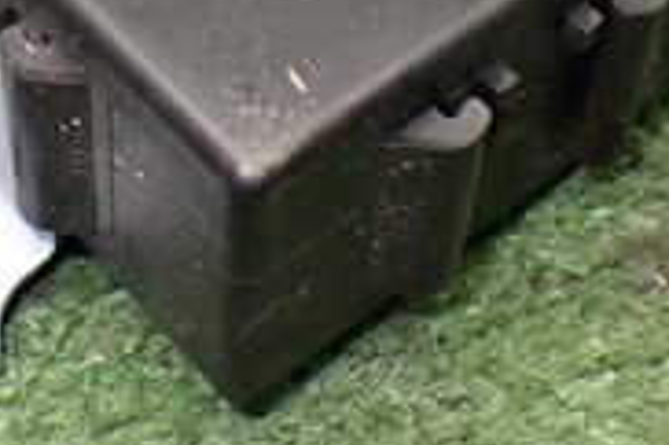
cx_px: 217
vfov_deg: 13.0
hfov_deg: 19.8
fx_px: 1912
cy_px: -55
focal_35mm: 103
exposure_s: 1/125
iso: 800
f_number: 2.3
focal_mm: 5.4
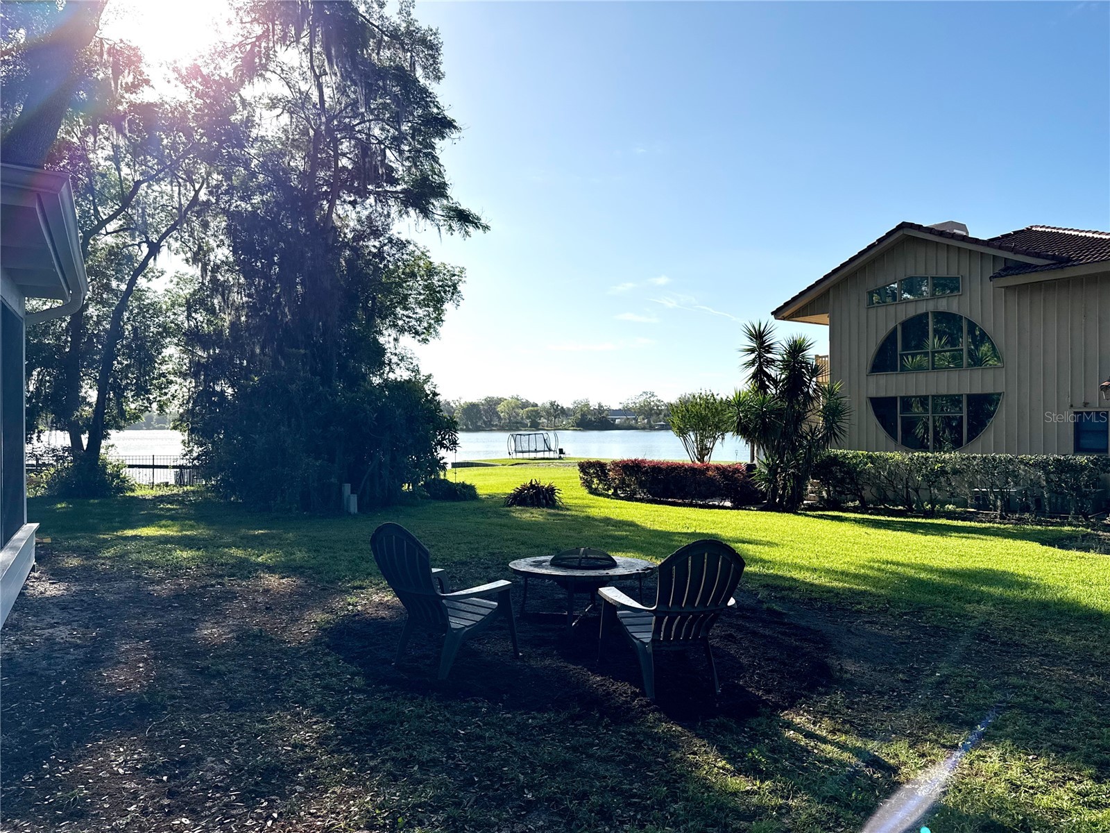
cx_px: 555
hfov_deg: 71.6
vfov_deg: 56.8
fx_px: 770
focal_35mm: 24
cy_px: 416
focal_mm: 6.76
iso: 80
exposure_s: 1/6711
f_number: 1.78
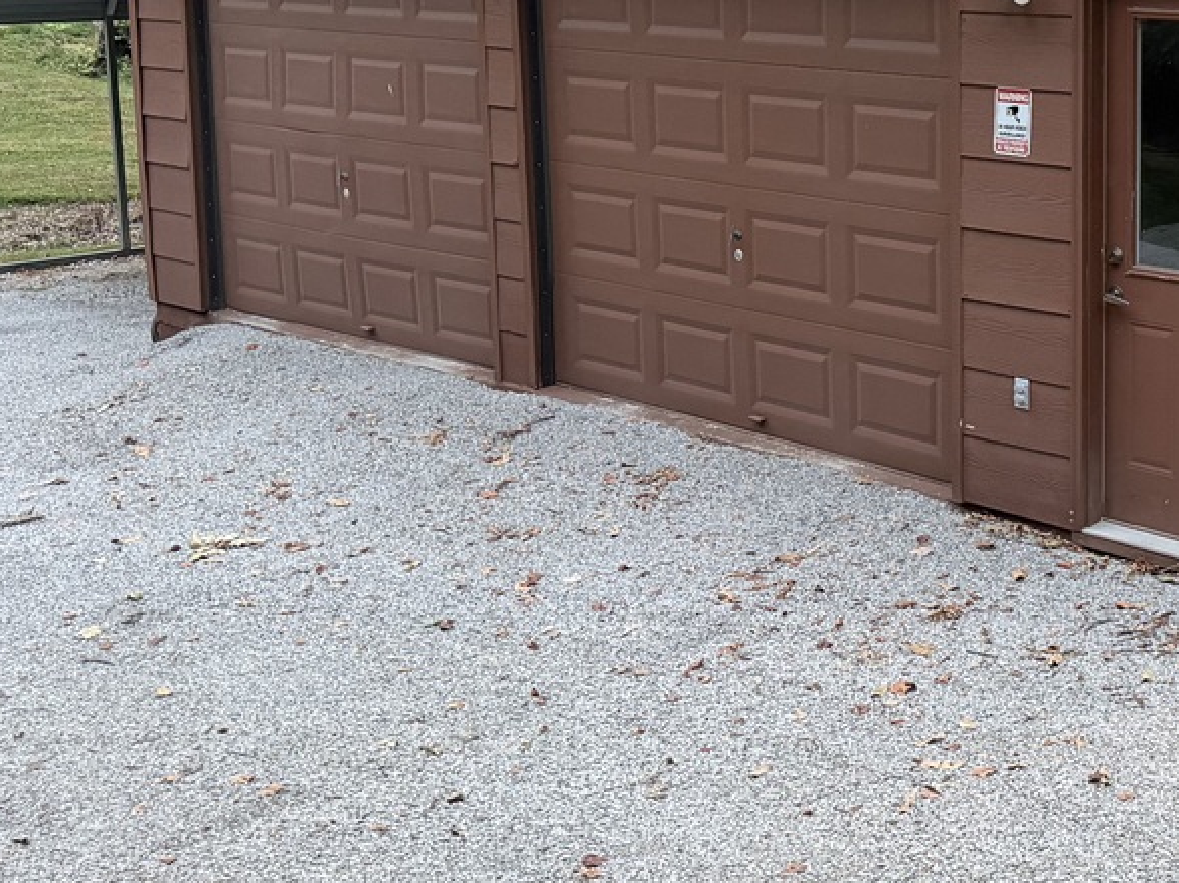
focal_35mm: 59
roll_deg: -0.1
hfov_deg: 31.1
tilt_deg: -7.6
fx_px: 2009
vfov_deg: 24.4
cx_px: 1076
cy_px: 185
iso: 500
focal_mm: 6.76
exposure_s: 1/60
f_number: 1.78
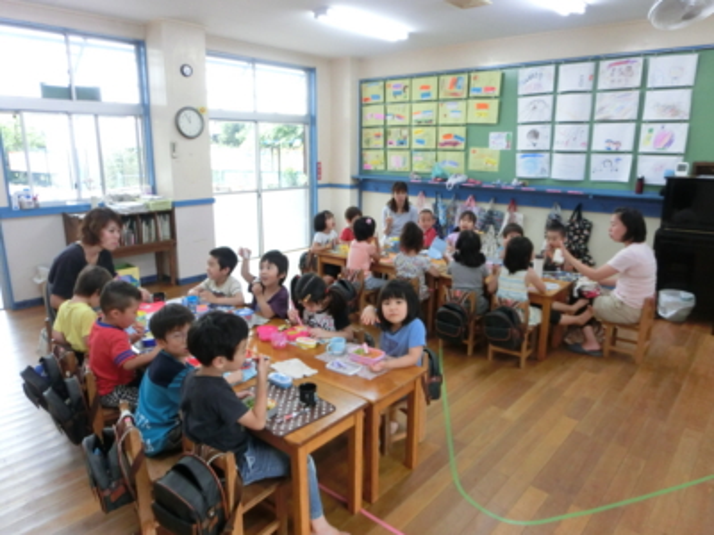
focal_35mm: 24
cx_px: 357
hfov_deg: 71.6
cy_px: 268
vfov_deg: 56.8
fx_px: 495
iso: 400
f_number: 3
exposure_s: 1/125
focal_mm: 4.24
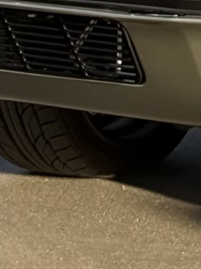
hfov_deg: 4.0
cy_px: -127
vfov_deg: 5.5
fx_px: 2789
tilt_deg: -7.1
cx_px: 520
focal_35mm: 360
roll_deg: +0.2
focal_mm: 6.76
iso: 100
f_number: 1.78
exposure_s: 1/267
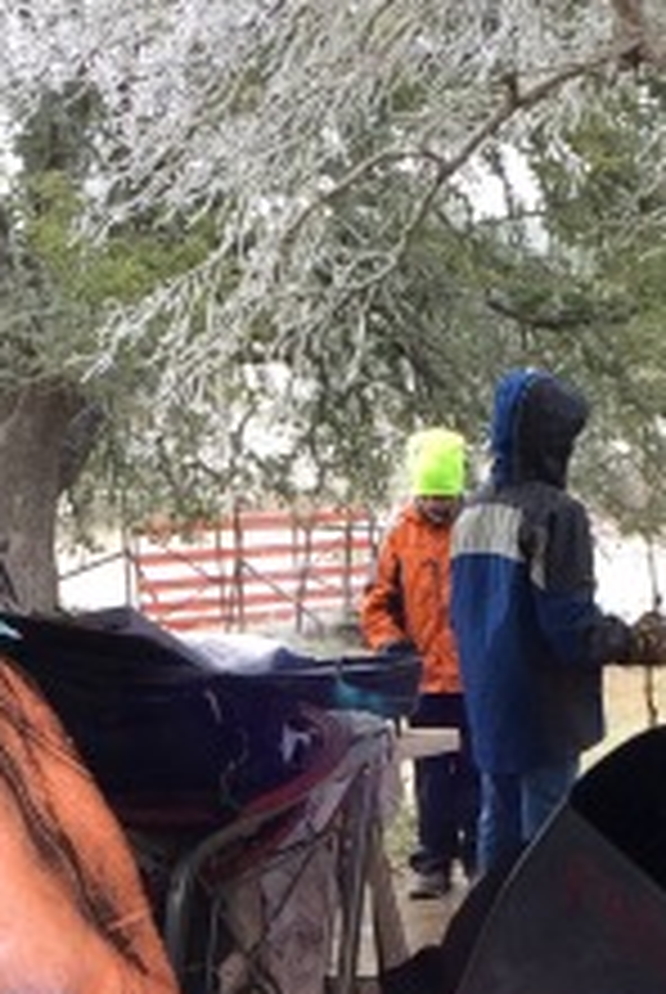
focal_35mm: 109
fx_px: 3015
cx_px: 207
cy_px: 1115
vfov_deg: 18.0
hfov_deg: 12.6
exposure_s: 1/120
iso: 50
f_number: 2.2
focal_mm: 4.15
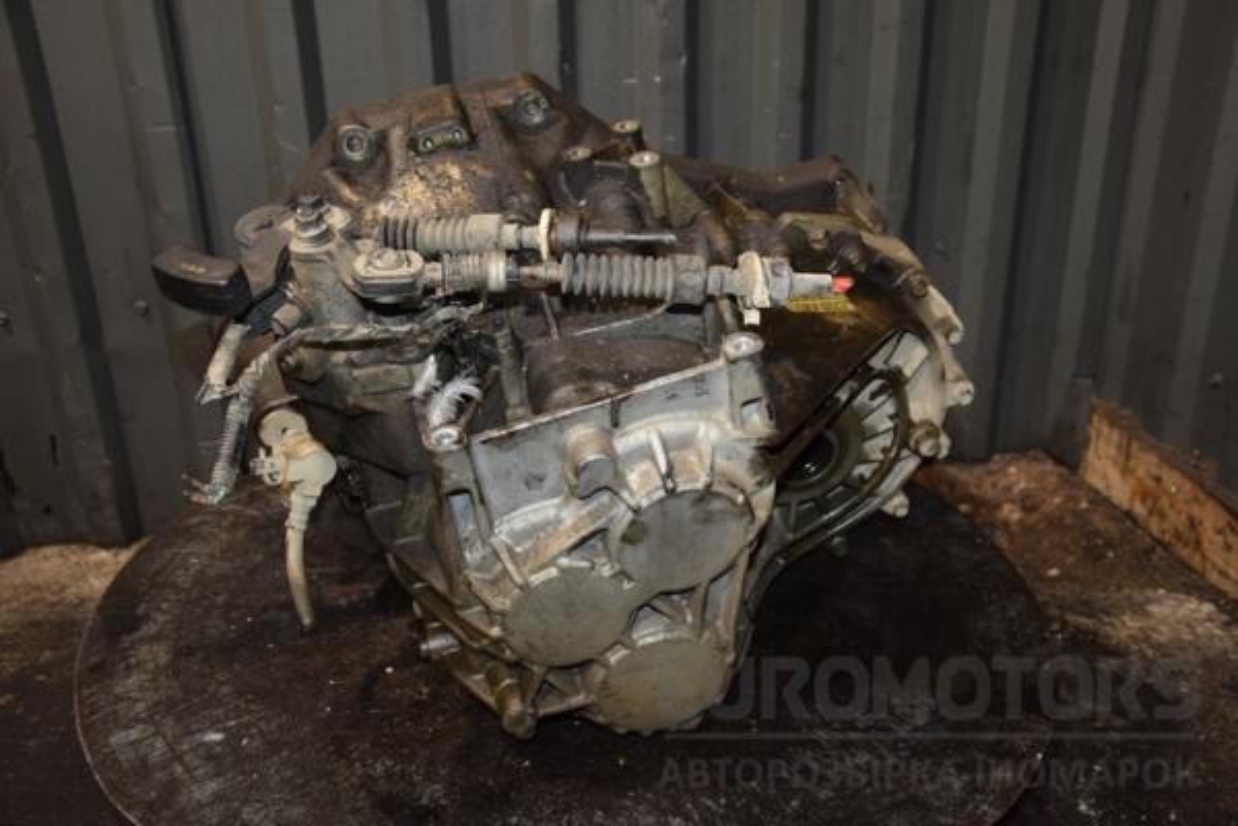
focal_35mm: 38
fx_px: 1289
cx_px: 619
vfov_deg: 35.5
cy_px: 413
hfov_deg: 51.3
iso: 800
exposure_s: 1/60
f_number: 5
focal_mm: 25
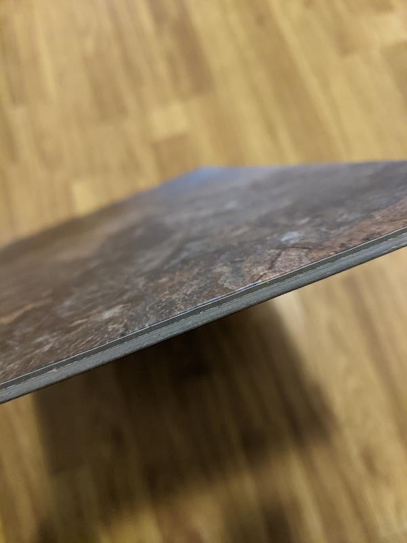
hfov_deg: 51.4
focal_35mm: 27
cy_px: 272
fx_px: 423
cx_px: 204
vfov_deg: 65.3
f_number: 1.8
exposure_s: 1/20
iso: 1216
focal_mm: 4.44
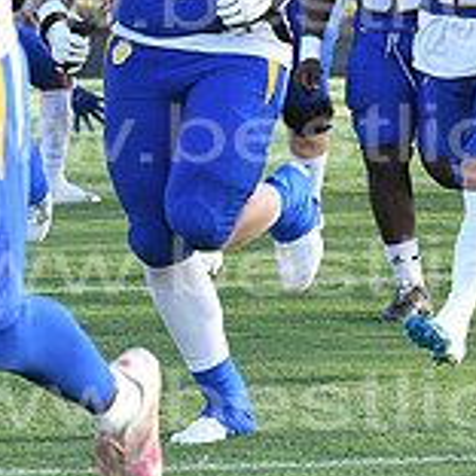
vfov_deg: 4.3
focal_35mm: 408
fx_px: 6347
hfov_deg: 4.3
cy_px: -60
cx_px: 568
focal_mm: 86
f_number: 5.6
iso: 400
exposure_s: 1/500
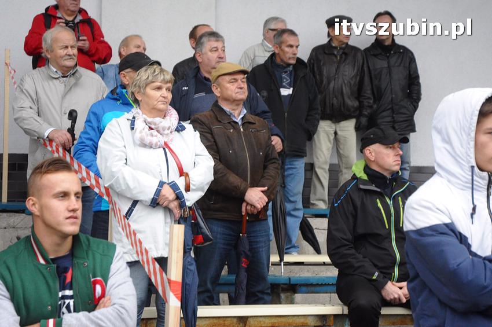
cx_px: 246
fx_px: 1065
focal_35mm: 78
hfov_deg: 26.0
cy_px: 164
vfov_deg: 17.5
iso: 2000
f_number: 4.5
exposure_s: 1/80
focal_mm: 52
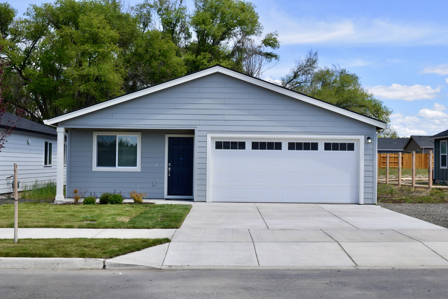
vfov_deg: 29.9
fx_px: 560
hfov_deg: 43.6
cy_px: 150
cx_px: 224
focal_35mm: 45
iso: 200
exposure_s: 1/320
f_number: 9
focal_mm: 30
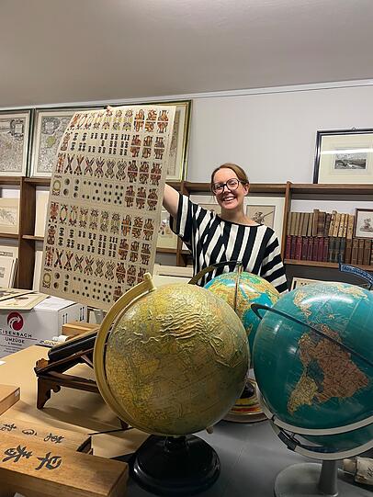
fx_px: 373
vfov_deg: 67.3
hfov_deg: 53.1
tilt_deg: -3.7
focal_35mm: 26
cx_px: 186
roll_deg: -1.5
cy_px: 248
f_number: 1.6
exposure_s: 1/50
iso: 80
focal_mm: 4.2
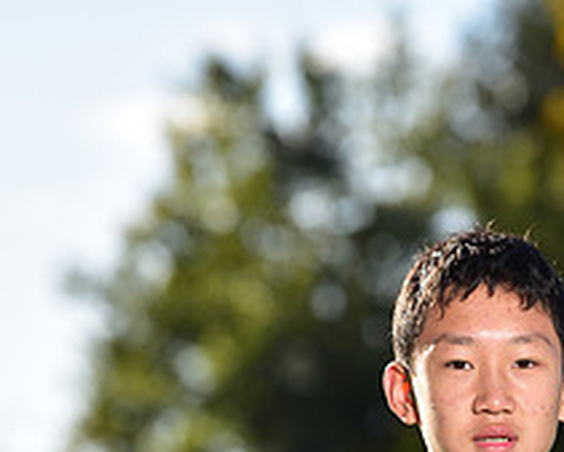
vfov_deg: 3.0
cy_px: 711
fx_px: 8617
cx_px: 488
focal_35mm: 516
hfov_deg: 3.7
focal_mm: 200
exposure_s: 1/250
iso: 80
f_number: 5.6
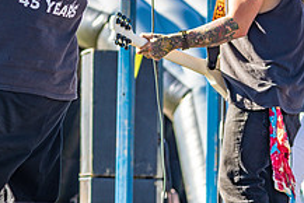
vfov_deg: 6.6
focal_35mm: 207
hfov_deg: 9.9
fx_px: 1749
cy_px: 62
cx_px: 157
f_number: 5.6
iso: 250
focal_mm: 100
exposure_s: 1/320
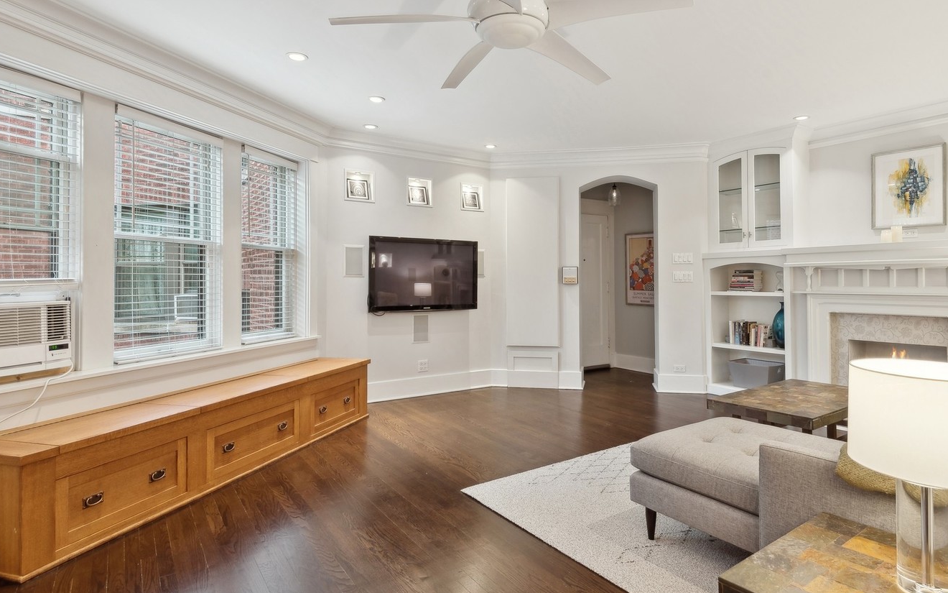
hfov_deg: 85.0
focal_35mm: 20
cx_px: 502
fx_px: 517
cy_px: 272
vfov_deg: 59.6
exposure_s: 1/5
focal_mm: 16
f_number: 9
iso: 200
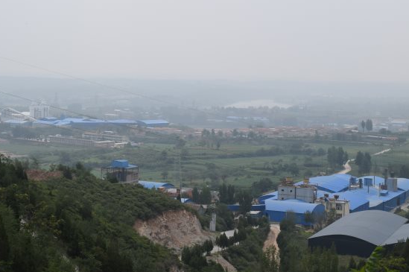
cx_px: 227
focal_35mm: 70
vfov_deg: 19.4
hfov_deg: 28.8
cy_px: 88
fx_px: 795
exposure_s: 1/500
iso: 200
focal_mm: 32
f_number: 11
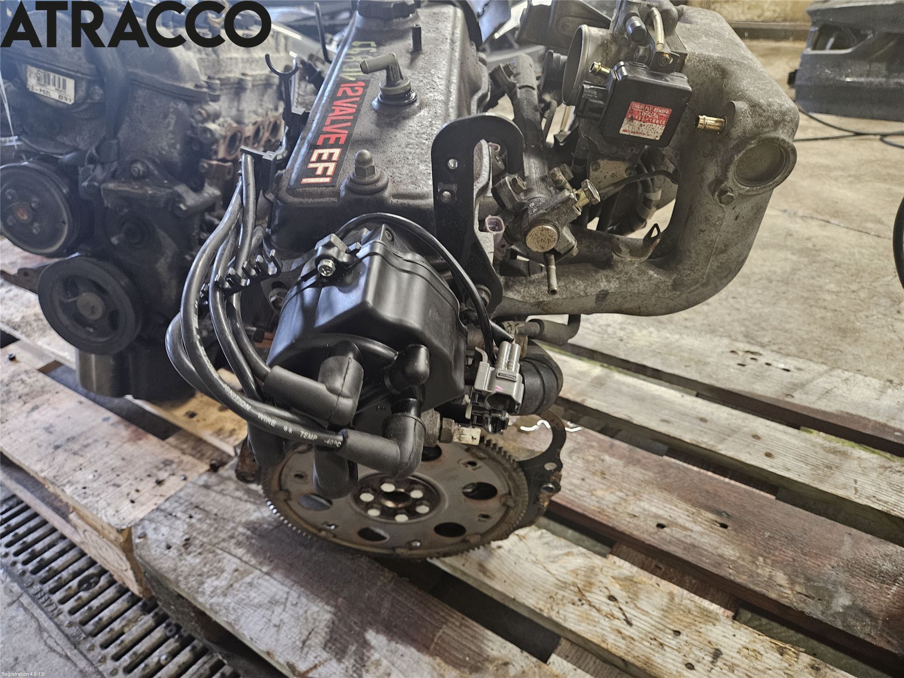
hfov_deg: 73.9
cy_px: 339
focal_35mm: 23
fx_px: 601
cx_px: 452
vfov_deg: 58.9
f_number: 1.8
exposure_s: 1/33
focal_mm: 5.4
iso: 640
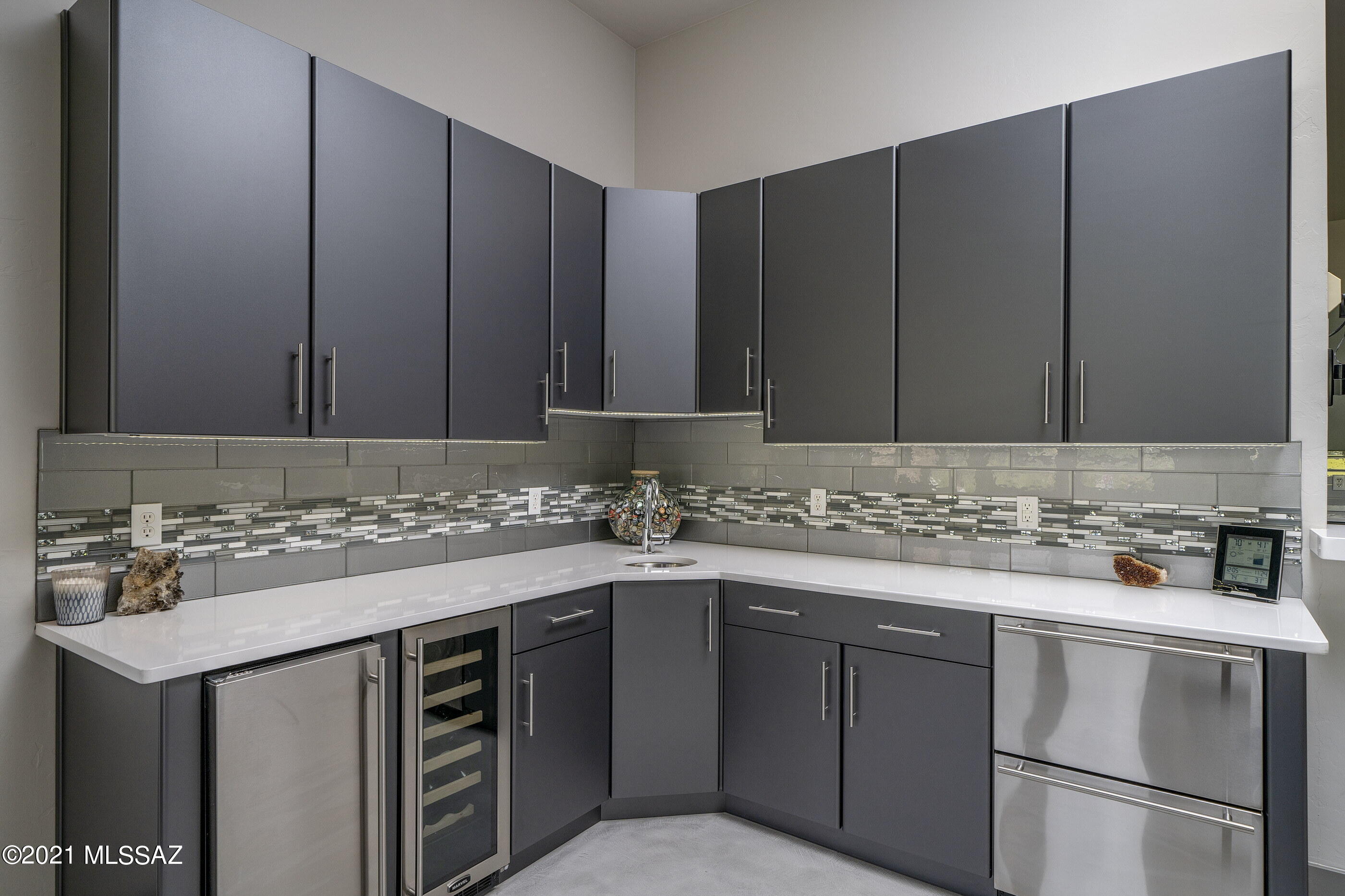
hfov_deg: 86.9
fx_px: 710
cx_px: 672
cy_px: 448
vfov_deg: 64.5
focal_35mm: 19
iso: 200
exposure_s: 1/60
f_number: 6.3
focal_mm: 19
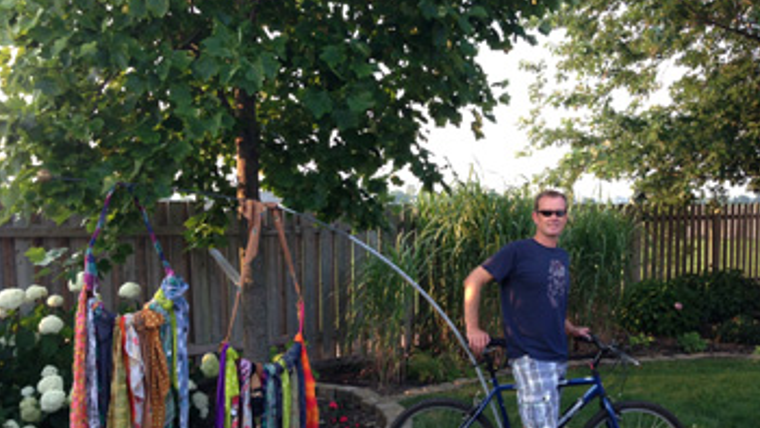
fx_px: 746
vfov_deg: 31.8
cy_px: 280
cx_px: 373
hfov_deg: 54.0
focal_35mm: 37
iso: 64
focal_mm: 4.12
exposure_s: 1/120
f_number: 2.4
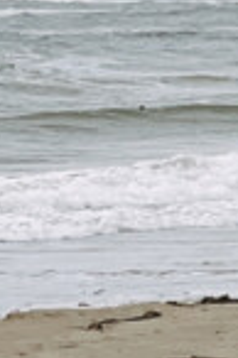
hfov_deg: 2.4
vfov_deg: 3.6
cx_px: 432
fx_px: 5596
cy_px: -324
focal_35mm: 563
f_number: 2.8
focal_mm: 9
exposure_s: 1/763
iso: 32
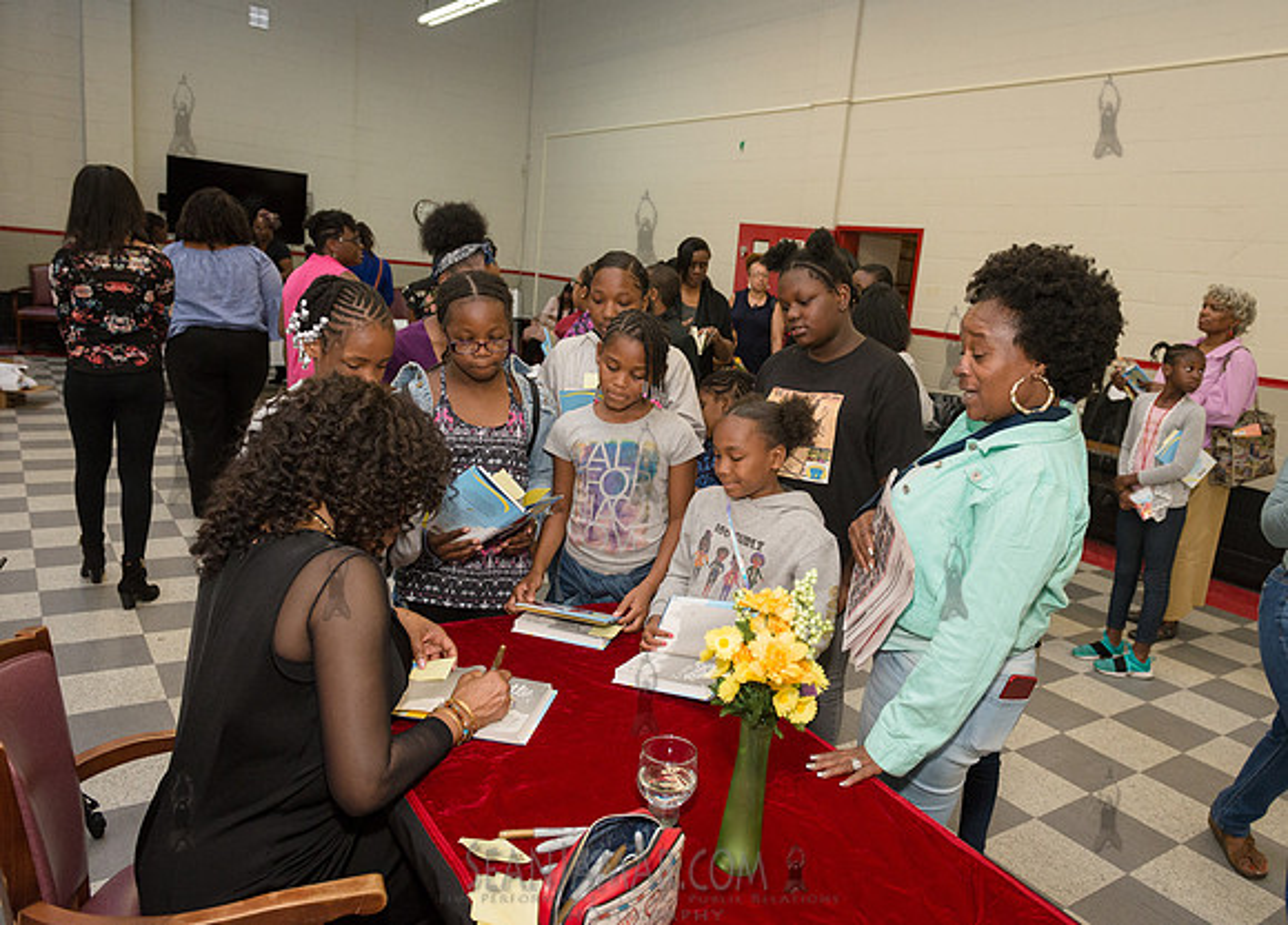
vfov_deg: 52.3
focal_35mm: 26
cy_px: 453
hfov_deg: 68.5
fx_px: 942
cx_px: 706
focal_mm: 24
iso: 2000
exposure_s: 1/500
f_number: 4.5
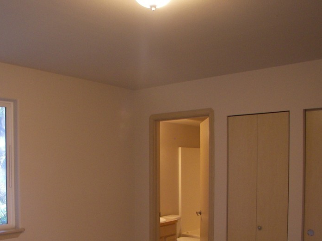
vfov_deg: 27.3
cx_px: 108
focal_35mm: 53
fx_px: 493
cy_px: 163
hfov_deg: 35.8
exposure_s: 1/15
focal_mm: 6
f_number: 2.8
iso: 100
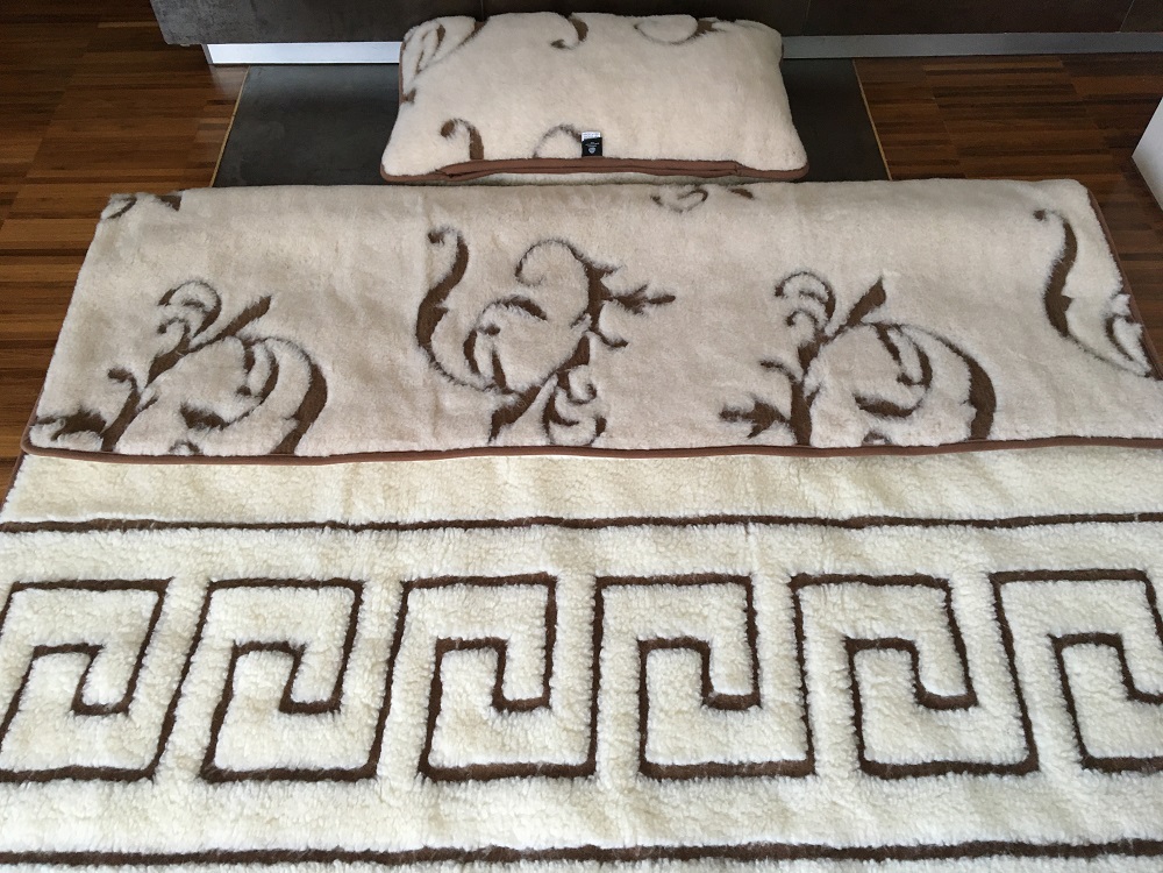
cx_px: 582
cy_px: 436
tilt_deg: -53.8
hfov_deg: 61.7
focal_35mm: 29
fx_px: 974
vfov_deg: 48.2
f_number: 2.2
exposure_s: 1/33
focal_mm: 4.15
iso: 125
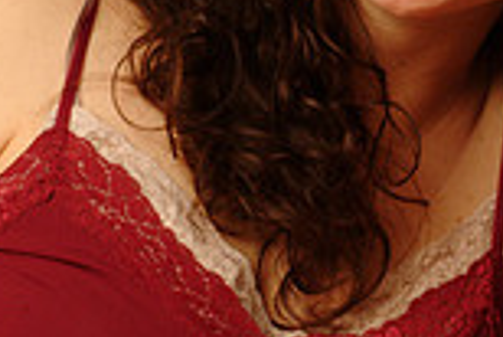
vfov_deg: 2.8
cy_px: -65
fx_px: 6811
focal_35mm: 487
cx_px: 741
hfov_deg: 4.2
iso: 400
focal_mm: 86
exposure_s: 1/125
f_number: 13
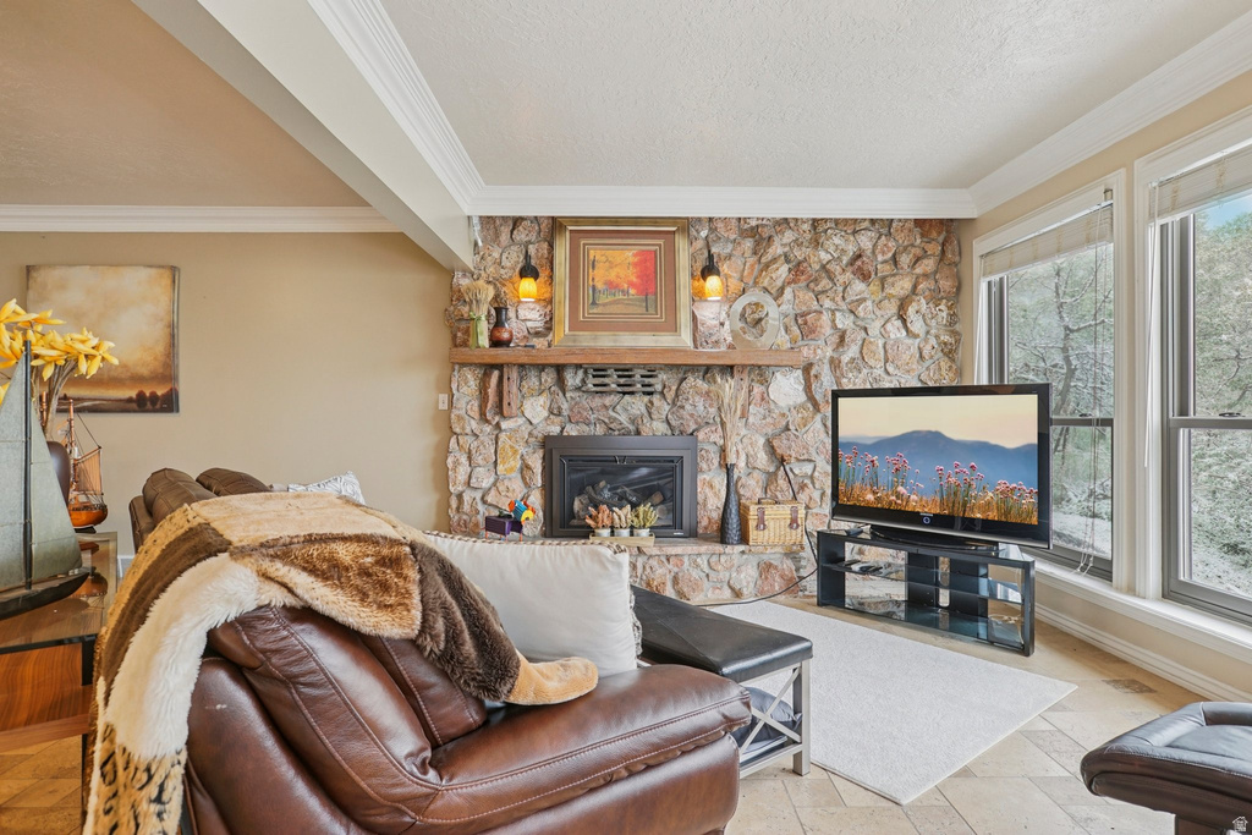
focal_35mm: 20
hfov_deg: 84.0
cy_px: 418
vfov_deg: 61.9
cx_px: 626
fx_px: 696
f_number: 8
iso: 400
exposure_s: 1/15
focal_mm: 20
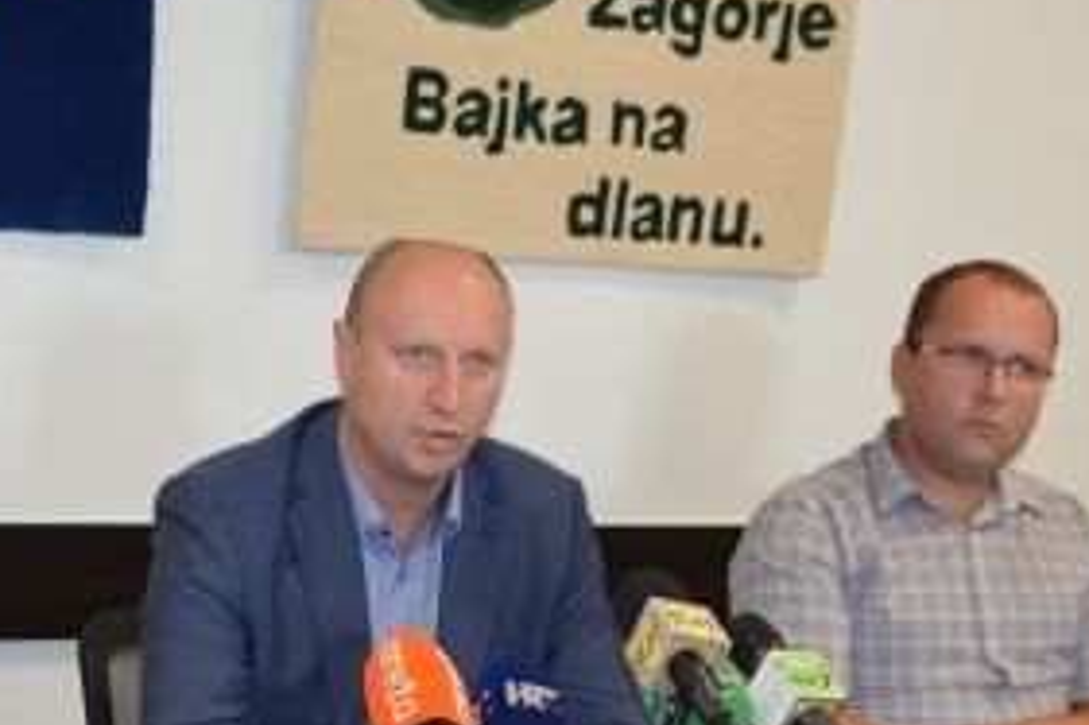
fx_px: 2479
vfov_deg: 16.4
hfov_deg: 24.7
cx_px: 422
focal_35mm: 82
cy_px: 644
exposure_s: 1/60
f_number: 5
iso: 500
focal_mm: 26
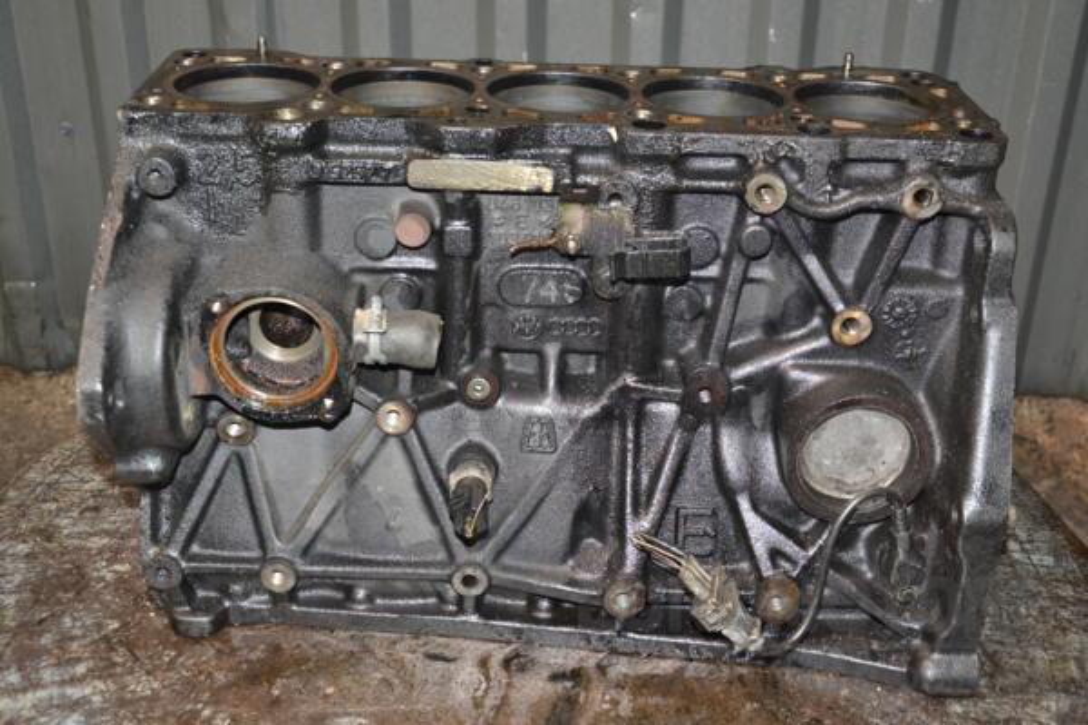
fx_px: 1269
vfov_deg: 31.9
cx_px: 544
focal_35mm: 42
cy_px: 362
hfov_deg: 46.4
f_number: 5
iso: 800
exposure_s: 1/60
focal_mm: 28
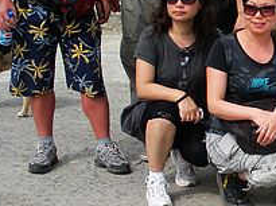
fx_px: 1003
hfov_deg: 14.3
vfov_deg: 11.7
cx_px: 451
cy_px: 61
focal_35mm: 126
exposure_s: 1/381
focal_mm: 6.3
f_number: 3.5
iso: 64
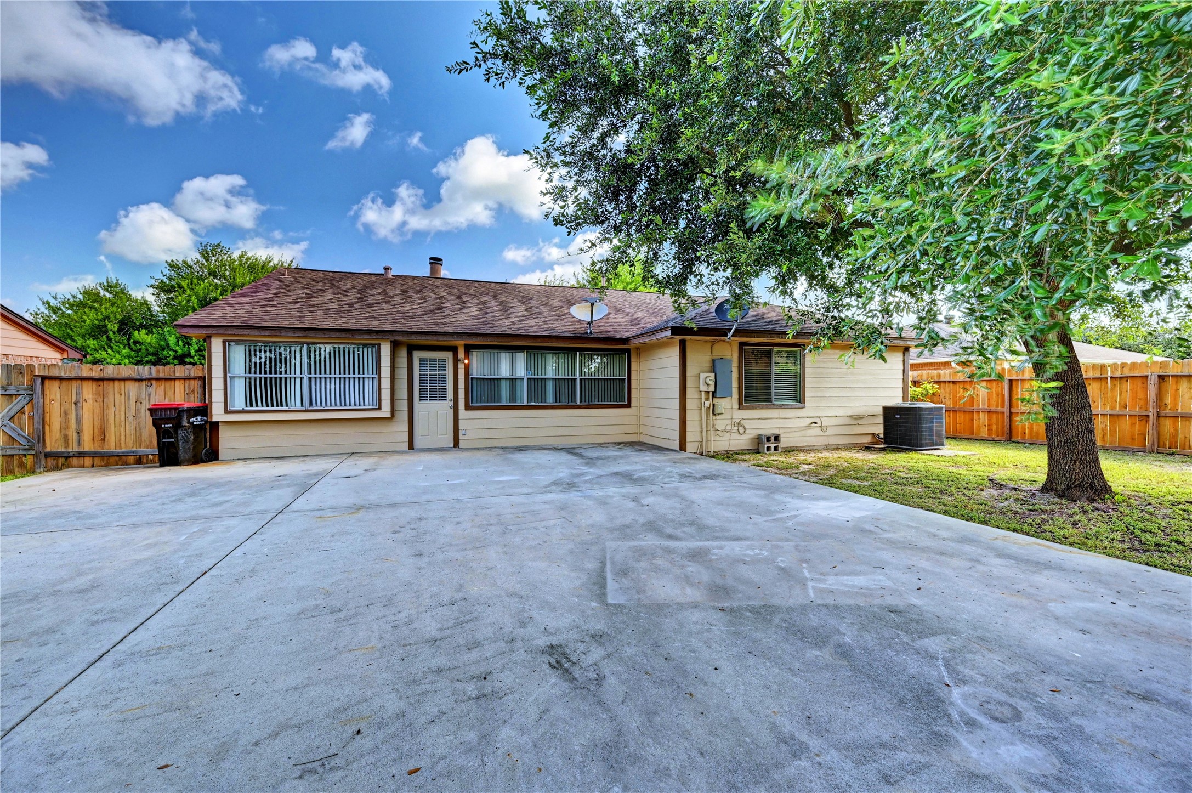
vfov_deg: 81.1
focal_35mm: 14
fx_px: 463
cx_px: 596
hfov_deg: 104.3
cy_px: 396
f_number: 8
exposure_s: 1/200
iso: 400
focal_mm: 14
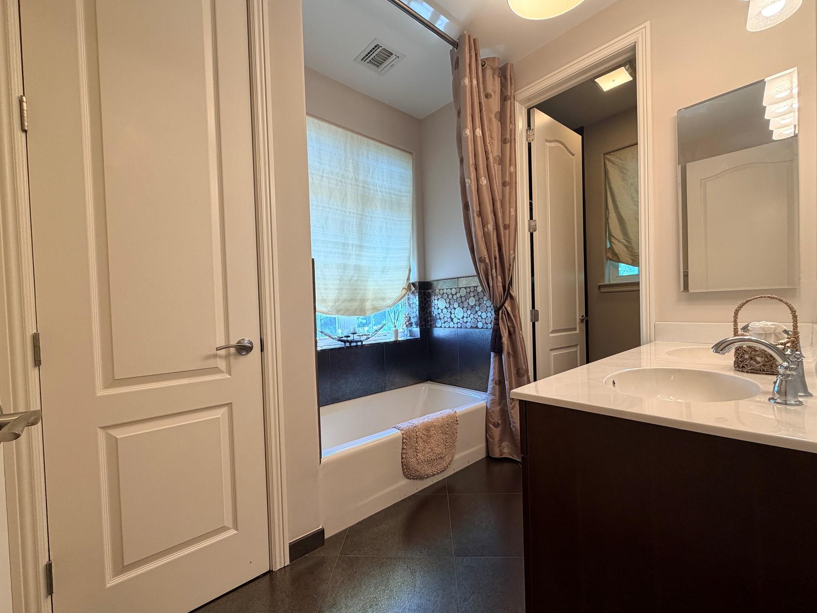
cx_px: 414
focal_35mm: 15
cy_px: 316
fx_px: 354
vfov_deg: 81.7
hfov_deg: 98.2
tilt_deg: -1.3
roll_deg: +1.9
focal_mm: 2.22
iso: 200
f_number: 2.2
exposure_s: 1/120
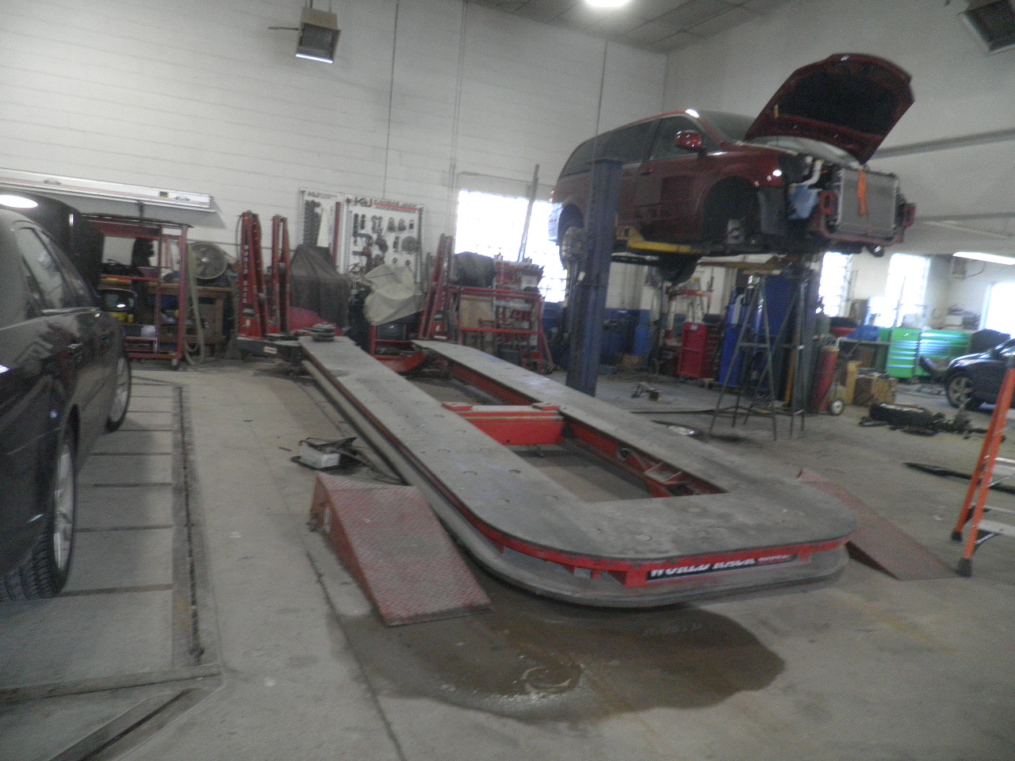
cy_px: 380
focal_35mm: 24
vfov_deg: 56.8
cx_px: 508
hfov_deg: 71.6
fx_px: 704
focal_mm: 4.3
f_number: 3.3
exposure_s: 1/30
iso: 200
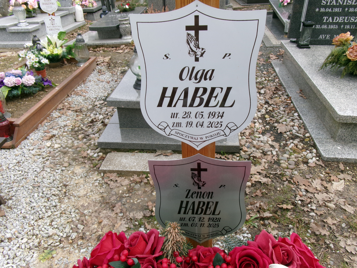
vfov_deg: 49.7
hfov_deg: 63.4
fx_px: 289
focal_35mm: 28
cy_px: 134
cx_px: 178
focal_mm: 5.1
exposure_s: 1/42
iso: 100
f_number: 10.8
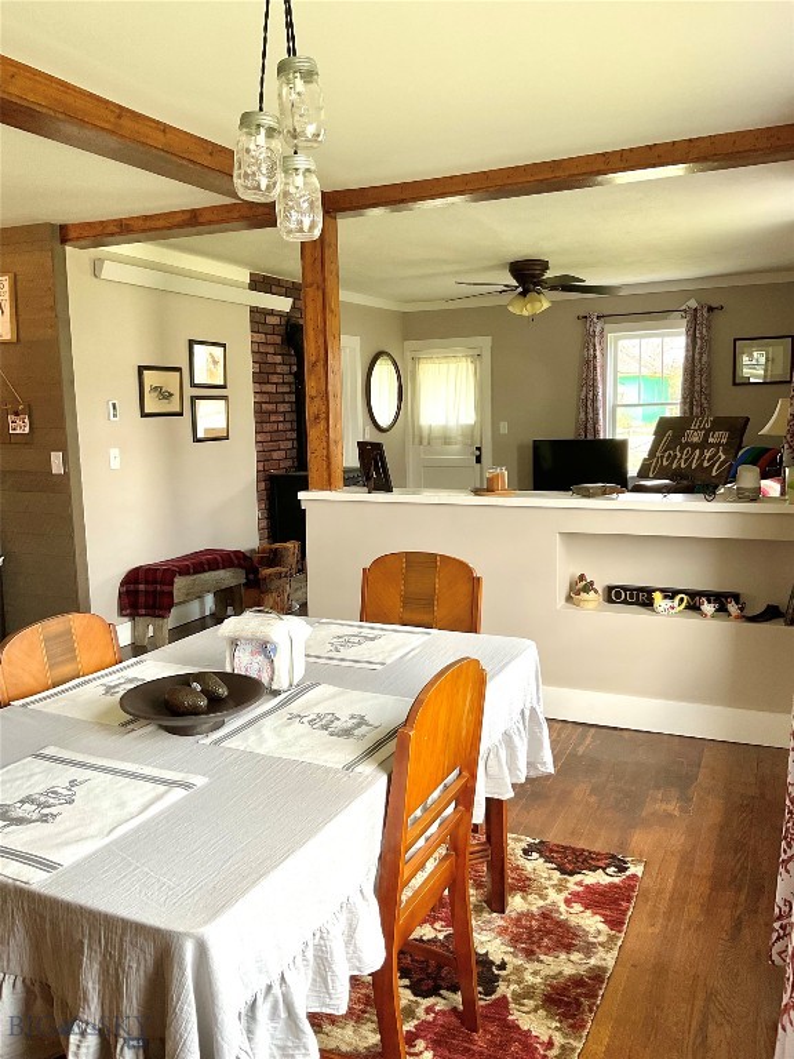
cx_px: 397
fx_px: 887
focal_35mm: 29
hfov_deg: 48.2
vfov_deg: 61.7
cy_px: 530
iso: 64
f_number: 1.8
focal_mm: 3
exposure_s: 1/122
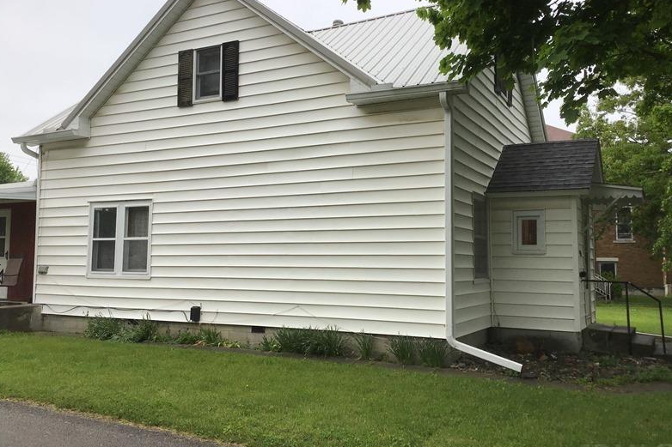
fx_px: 616
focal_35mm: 33
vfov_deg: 39.9
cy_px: 209
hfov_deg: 57.2
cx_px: 338
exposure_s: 1/322
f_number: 2.4
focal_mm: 3.3
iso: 25
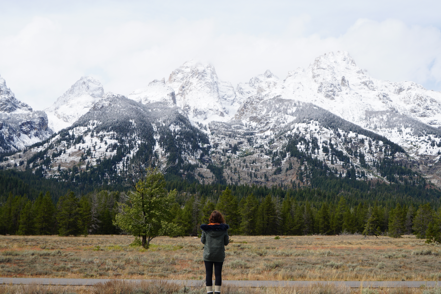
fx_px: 533
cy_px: 147
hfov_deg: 45.0
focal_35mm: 44
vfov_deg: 30.8
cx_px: 220
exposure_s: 1/160
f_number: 11
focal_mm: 29
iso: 100
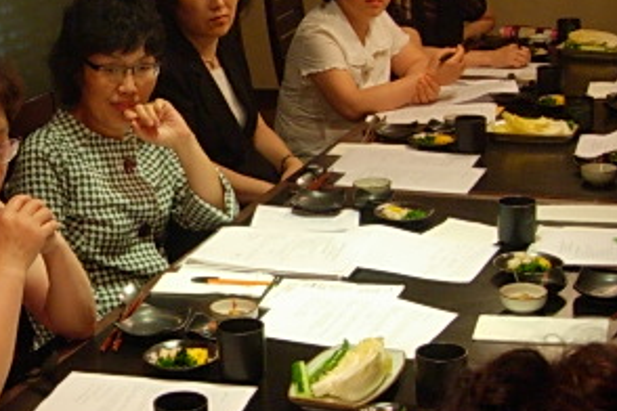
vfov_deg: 15.9
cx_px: 57
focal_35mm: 86
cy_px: 187
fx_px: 1474
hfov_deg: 23.0
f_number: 2.8
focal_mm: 7.8
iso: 200
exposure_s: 1/17.9
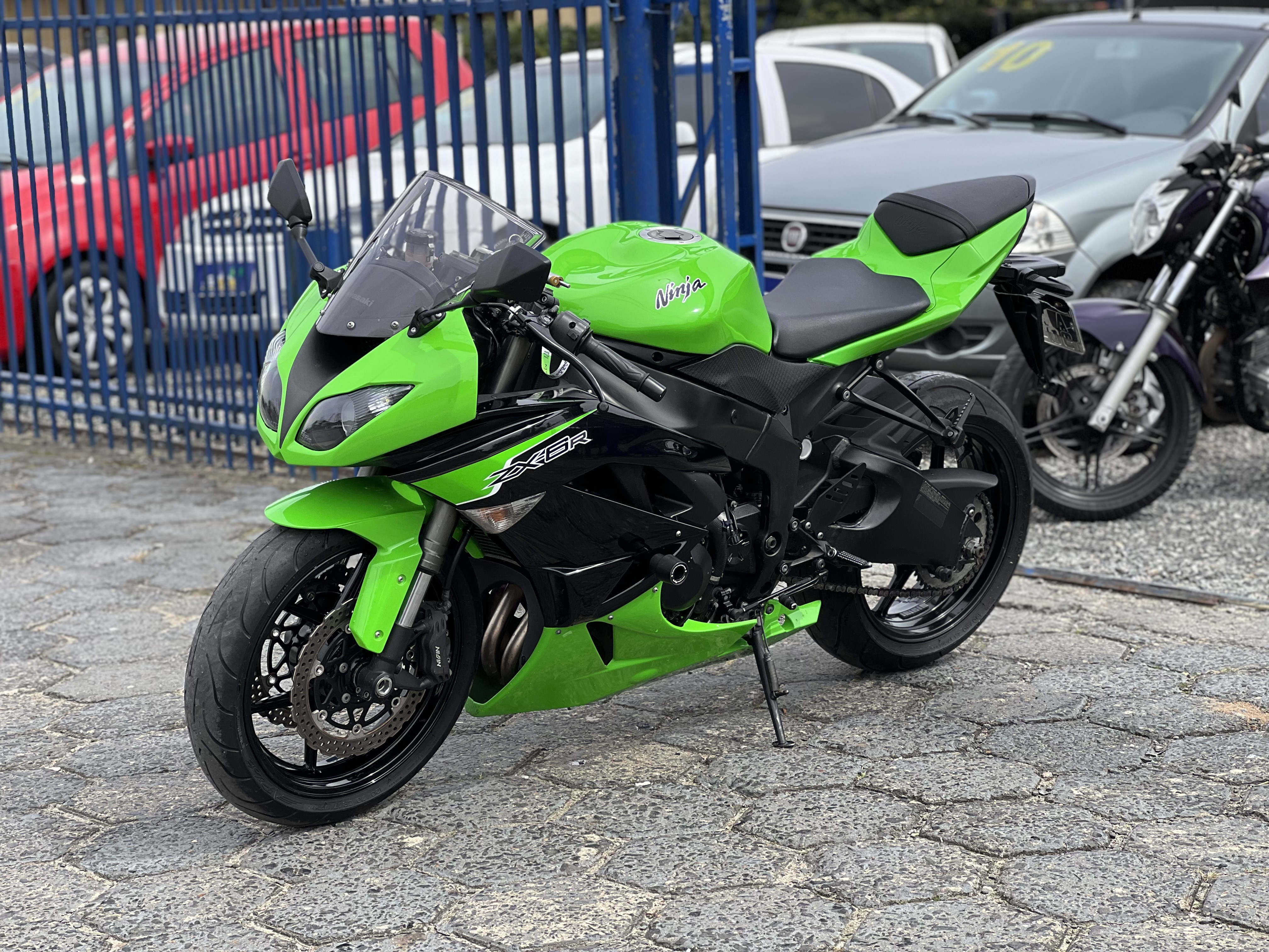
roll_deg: +2.4
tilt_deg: -8.5
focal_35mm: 77
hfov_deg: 25.3
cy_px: 476
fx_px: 2823
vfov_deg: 19.1
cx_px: 634
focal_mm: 9
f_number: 2.8
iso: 32
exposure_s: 1/334
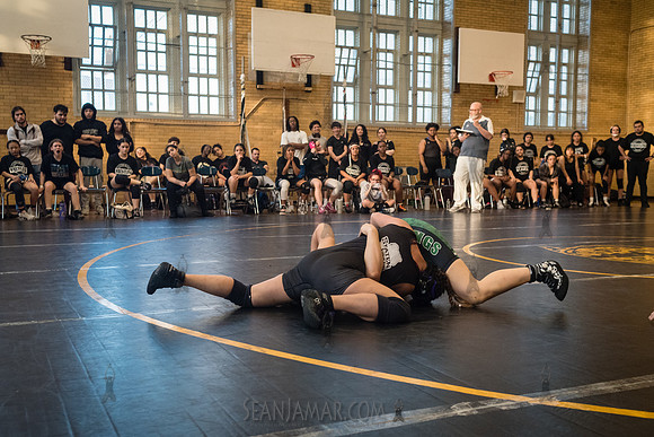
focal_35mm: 40
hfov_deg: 48.8
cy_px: 239
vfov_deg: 33.7
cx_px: 338
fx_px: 721
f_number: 4
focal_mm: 35
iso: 4000
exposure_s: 1/320
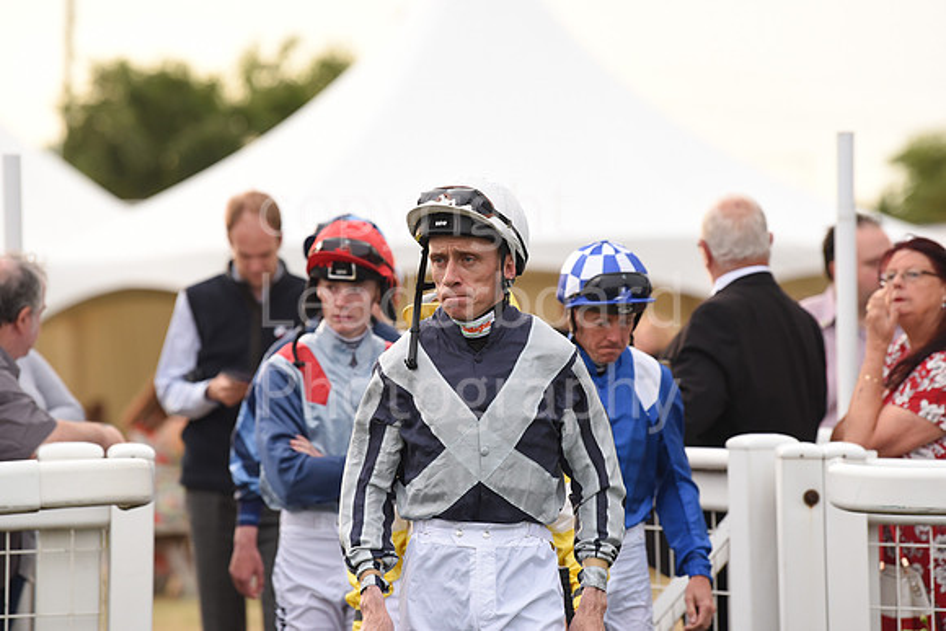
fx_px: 5257
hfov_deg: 10.3
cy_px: 316
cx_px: 473
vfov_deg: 6.9
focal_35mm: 200
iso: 1000
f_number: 4.5
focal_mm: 200
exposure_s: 1/1000
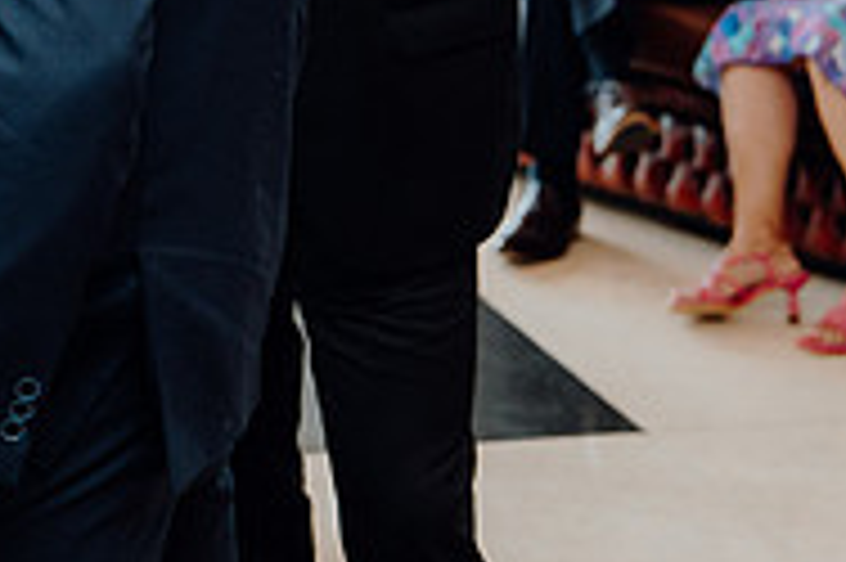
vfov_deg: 9.5
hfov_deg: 14.1
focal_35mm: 142
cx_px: -153
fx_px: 3334
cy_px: -173
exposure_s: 1/200
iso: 1250
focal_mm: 46
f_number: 2.8
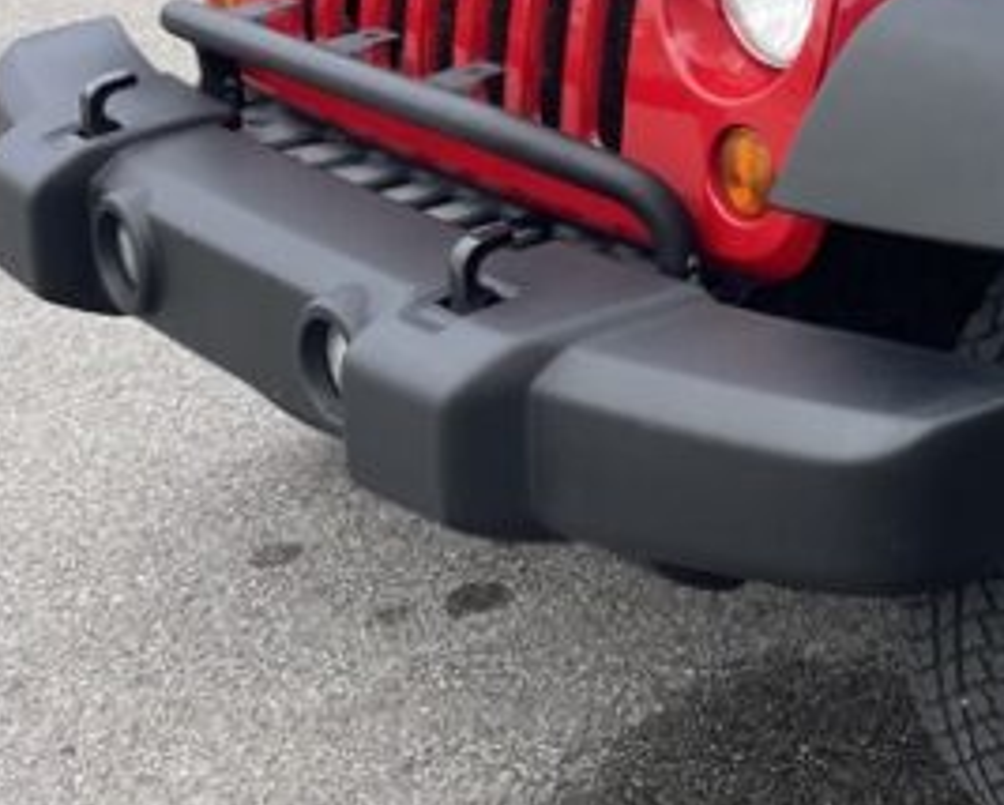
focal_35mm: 73
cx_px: 1342
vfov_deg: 20.2
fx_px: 2171
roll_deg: +0.6
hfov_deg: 22.9
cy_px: -53
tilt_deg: -10.8
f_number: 1.6
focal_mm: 4.2
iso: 32
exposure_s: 1/483
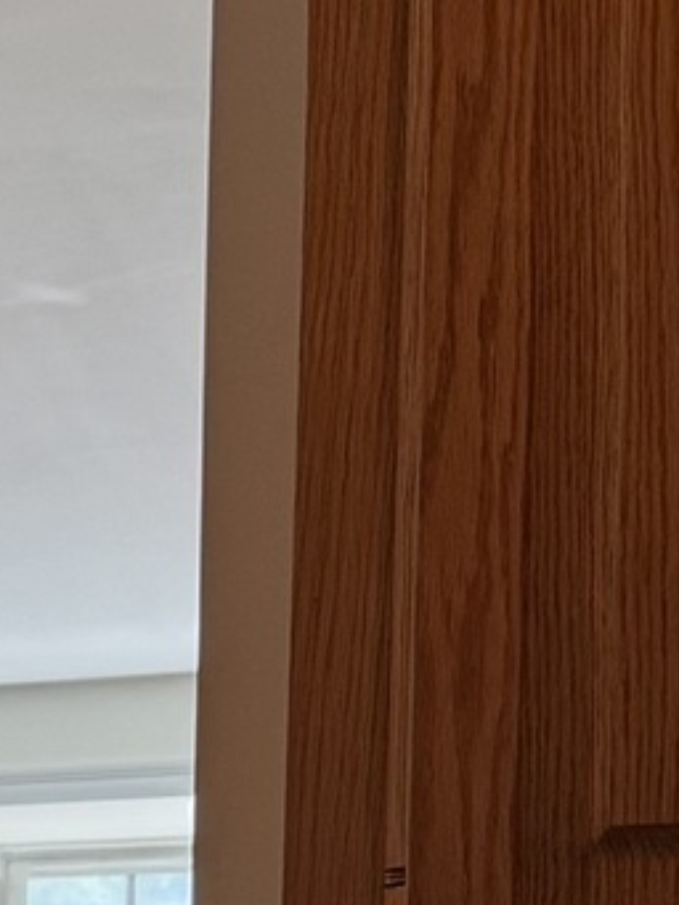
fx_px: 4234
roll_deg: +0.2
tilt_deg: -0.7
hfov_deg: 8.0
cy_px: 1465
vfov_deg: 11.5
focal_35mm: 162
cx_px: -1313
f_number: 1.78
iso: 160
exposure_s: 1/120
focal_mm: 6.76
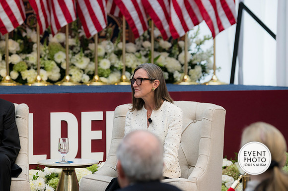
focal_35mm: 157
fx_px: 1255
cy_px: 96
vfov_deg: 8.7
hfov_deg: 13.1
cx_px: 144
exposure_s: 1/320
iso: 180
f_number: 2.8
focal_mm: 105
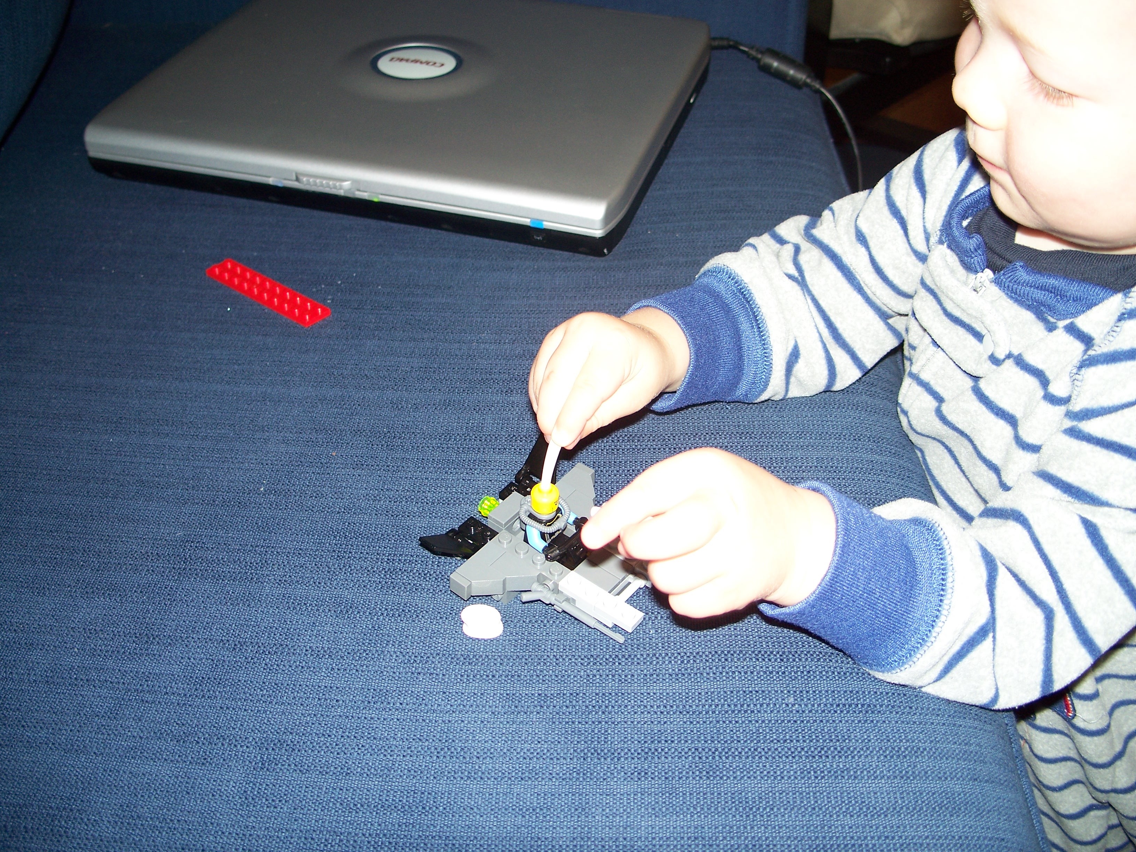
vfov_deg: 38.7
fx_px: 1214
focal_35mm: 37
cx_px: 568
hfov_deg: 50.1
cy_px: 426
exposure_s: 1/60
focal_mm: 7.8
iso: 125
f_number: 2.8
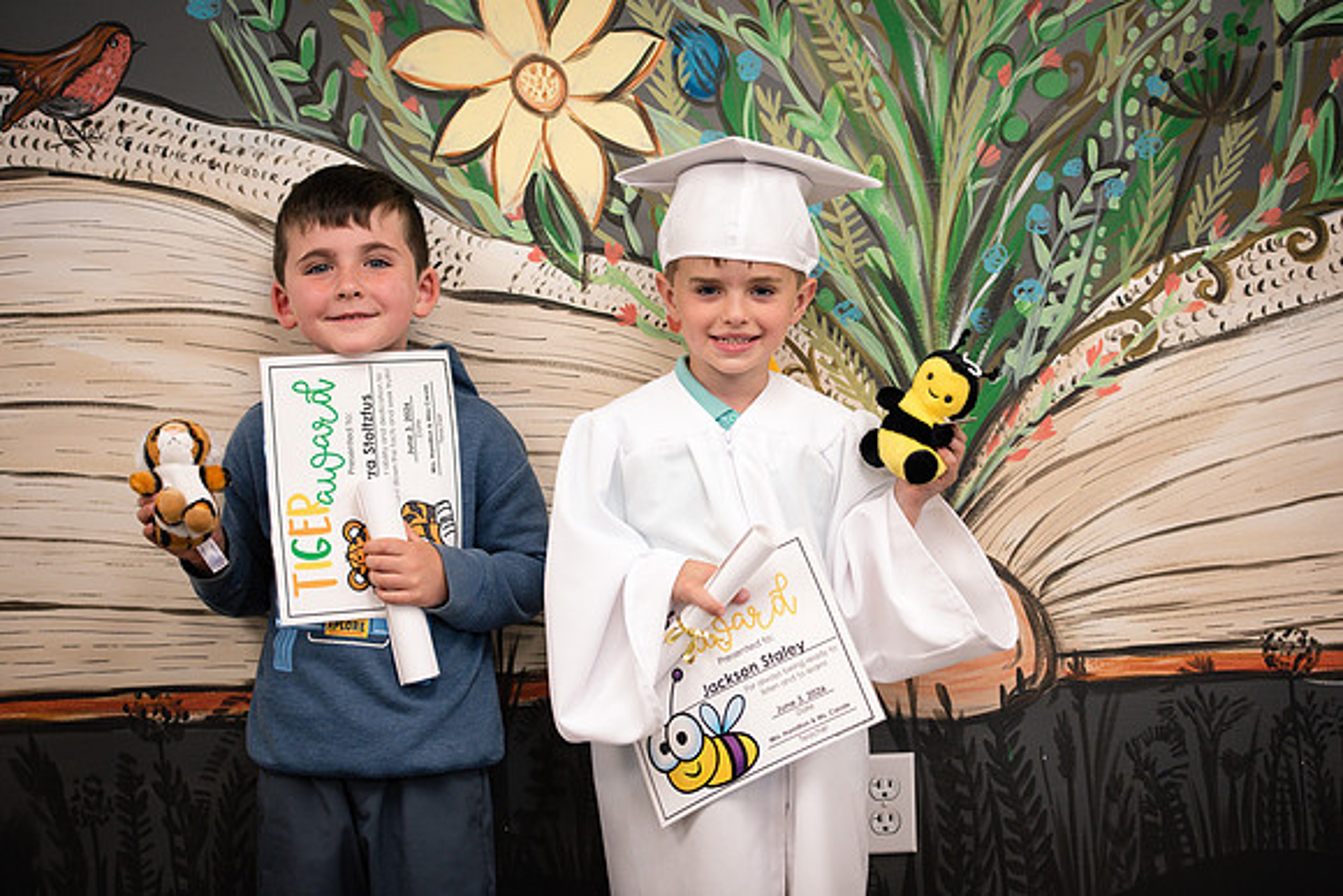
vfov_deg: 15.3
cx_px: 699
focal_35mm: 90
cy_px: 430
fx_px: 3340
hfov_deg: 22.7
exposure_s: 1/200
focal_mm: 86
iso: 800
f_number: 2.8
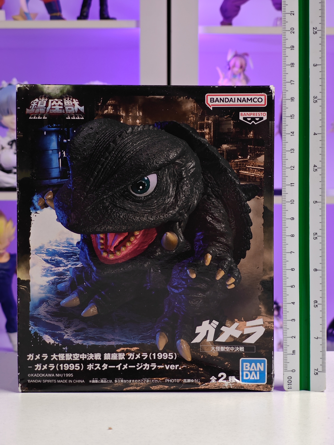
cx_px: 167
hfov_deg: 18.4
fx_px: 1029
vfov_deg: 24.4
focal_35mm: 80
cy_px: 222
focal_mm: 7.48
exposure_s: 1/15.2
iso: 400
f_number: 2.4
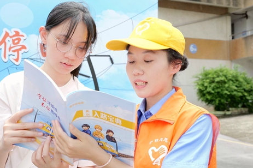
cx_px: 112
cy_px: 101
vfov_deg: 28.0
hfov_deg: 41.1
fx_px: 337
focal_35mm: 48
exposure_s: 1/160
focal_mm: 37
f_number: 6.3
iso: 160
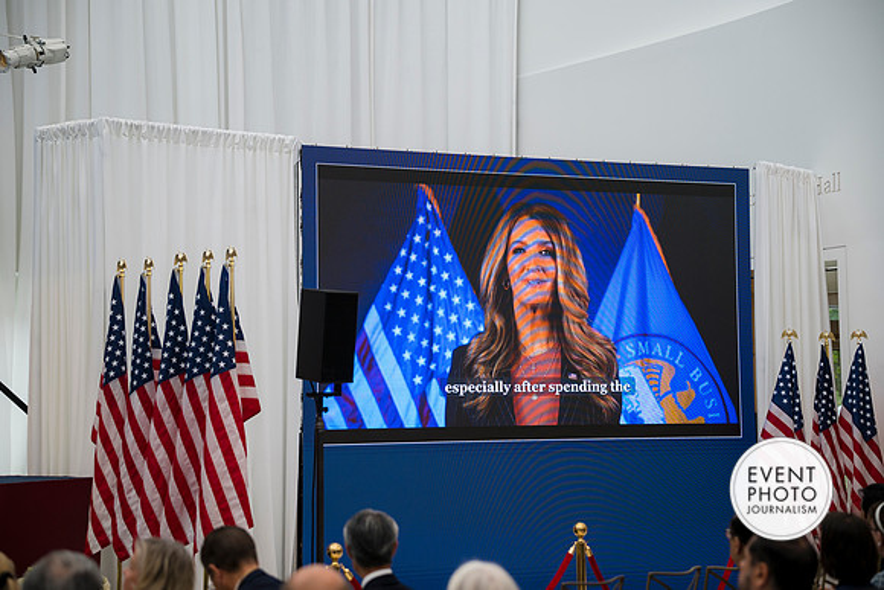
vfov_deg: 20.0
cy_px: 295
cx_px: 442
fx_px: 1670
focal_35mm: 68
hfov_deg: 29.6
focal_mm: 68
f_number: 2.8
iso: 180
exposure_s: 1/200
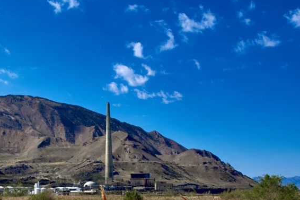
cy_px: 158
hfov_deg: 26.1
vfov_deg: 17.8
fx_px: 633
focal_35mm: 76
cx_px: 49
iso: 100
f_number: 20
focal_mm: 28
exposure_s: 1/125
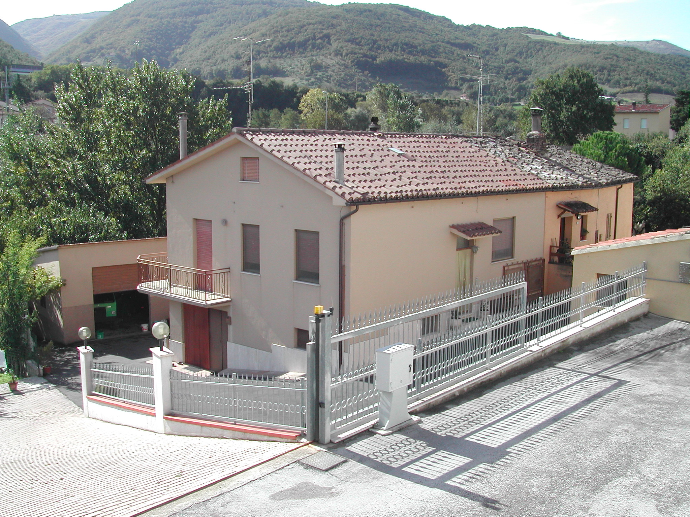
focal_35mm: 38
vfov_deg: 37.7
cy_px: 258
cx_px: 345
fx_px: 757
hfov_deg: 49.0
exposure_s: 1/133
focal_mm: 8
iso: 100
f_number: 7.6
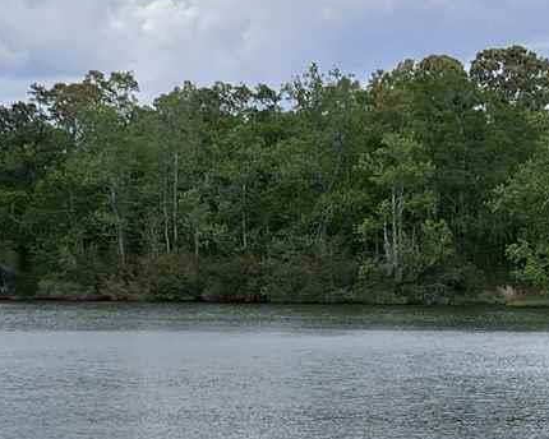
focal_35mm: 121
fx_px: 1966
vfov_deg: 12.7
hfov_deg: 15.9
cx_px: 301
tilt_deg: -3.5
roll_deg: +0.0
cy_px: 376
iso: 50
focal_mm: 5.7
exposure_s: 1/3257
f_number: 1.5
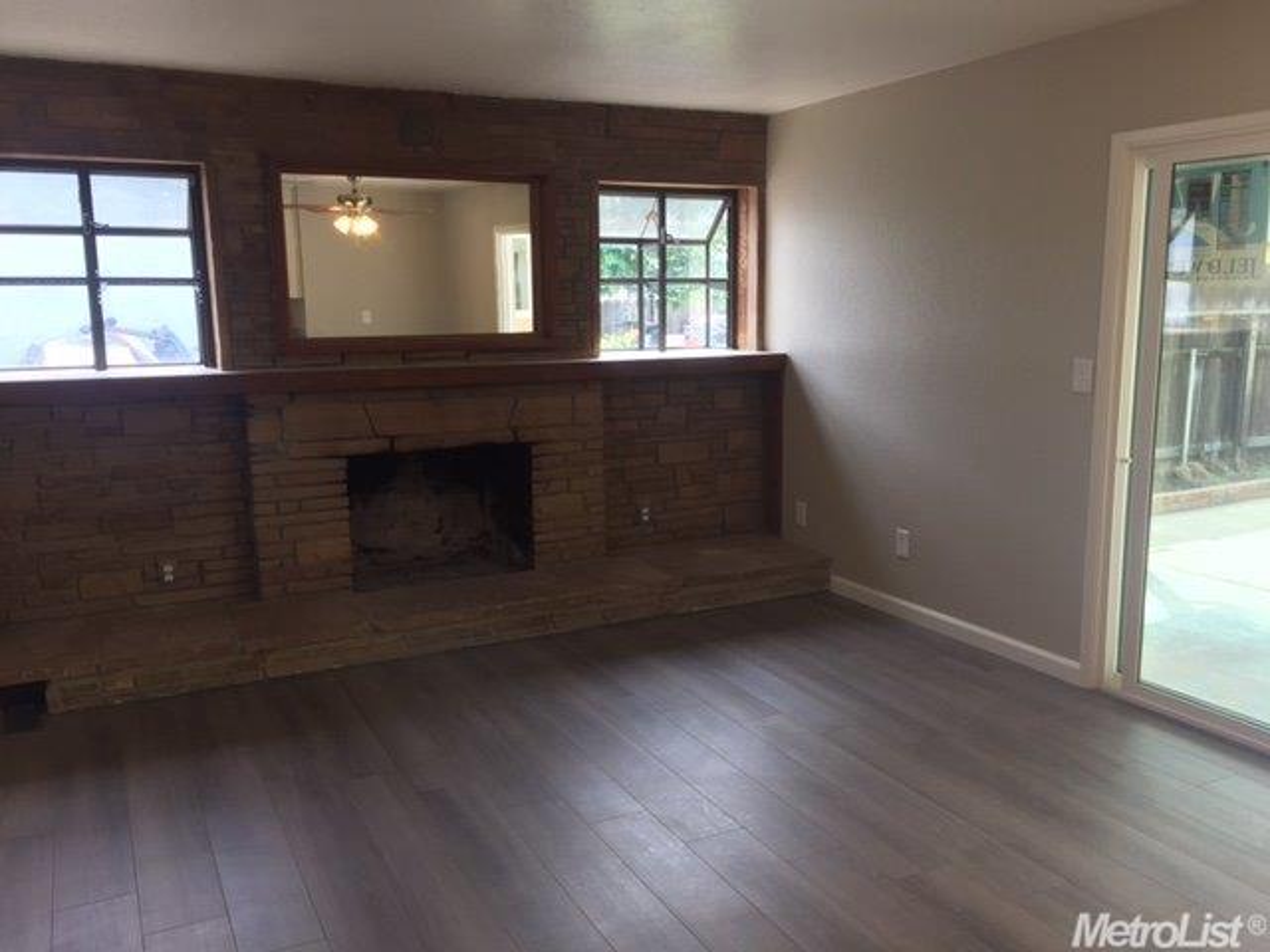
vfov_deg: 48.2
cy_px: 476
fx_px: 1064
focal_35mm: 29
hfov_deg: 61.7
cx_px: 635
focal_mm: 4.15
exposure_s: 1/60
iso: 40
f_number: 2.2
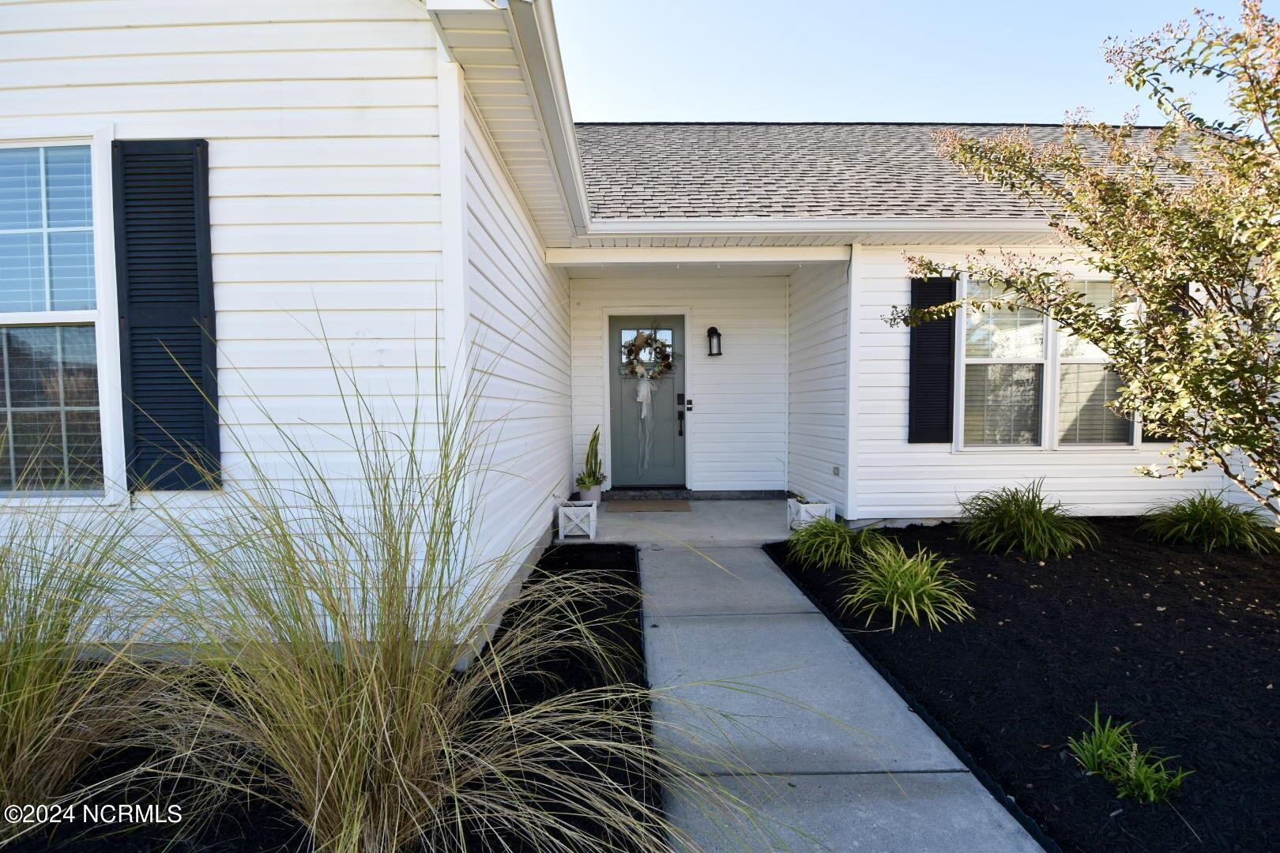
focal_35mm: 15
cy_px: 426
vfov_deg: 77.3
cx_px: 640
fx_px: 533
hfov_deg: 100.4
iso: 200
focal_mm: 10
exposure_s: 1/160
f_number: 5.6
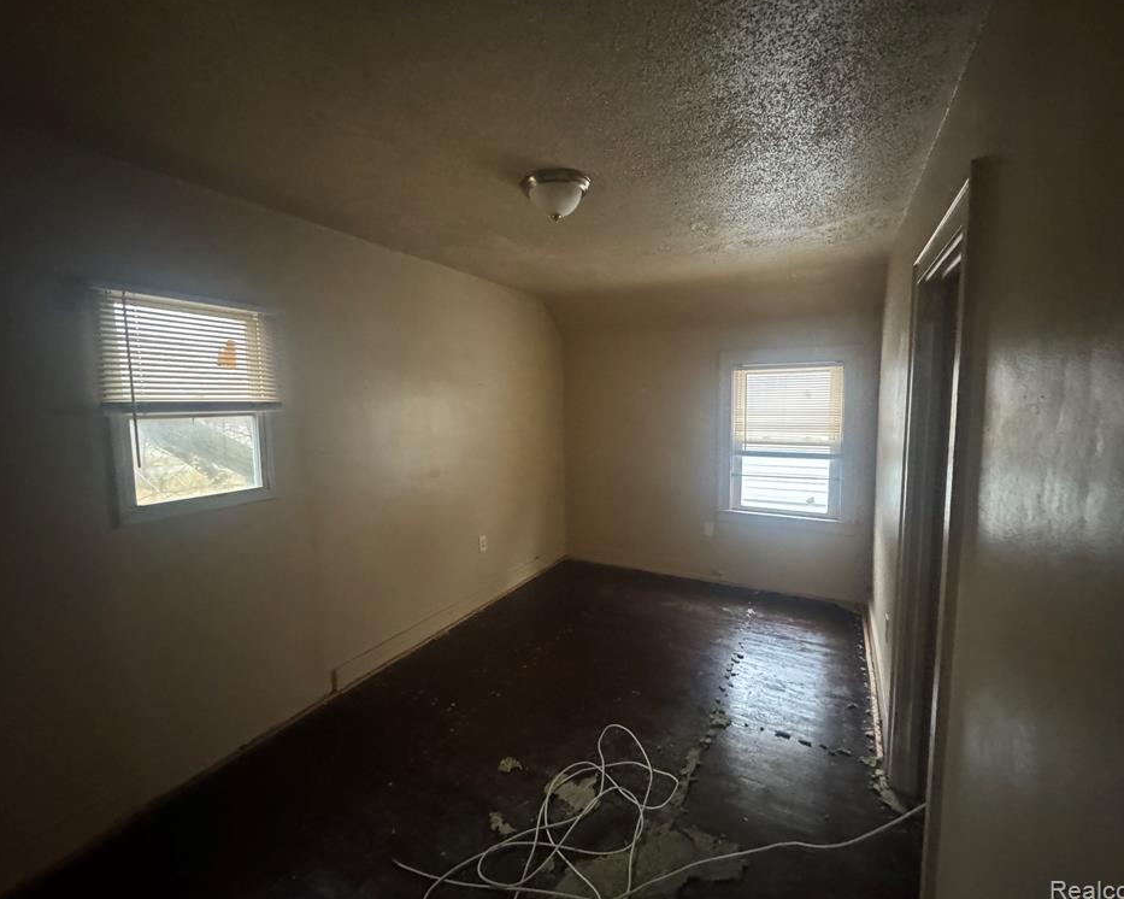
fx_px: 499
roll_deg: -0.4
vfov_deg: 84.0
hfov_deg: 96.8
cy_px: 447
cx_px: 555
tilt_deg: -10.3
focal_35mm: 15
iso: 1600
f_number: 2.2
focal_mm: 2.22
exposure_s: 1/39
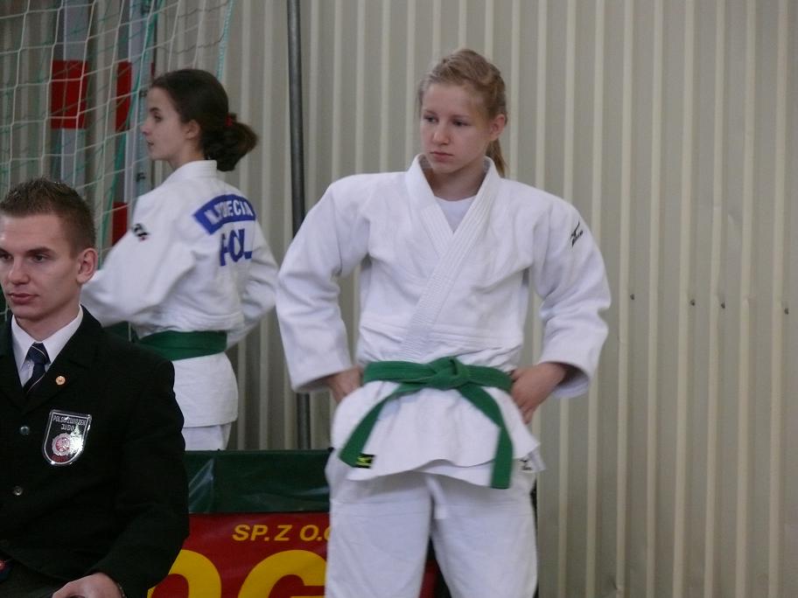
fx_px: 5740
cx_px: 399
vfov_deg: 6.0
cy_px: 299
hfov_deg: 8.0
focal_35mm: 249
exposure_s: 1/60
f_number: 3.6
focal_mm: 52.6
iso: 400
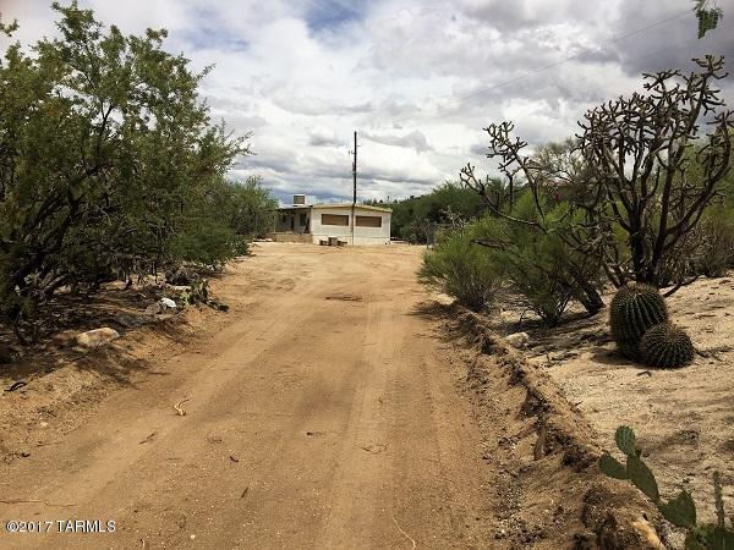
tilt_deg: -3.1
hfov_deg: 61.7
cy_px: 275
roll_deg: -1.7
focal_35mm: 29
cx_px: 367
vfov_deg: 48.2
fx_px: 615
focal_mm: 4.15
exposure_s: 1/4950
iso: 32
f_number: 2.2
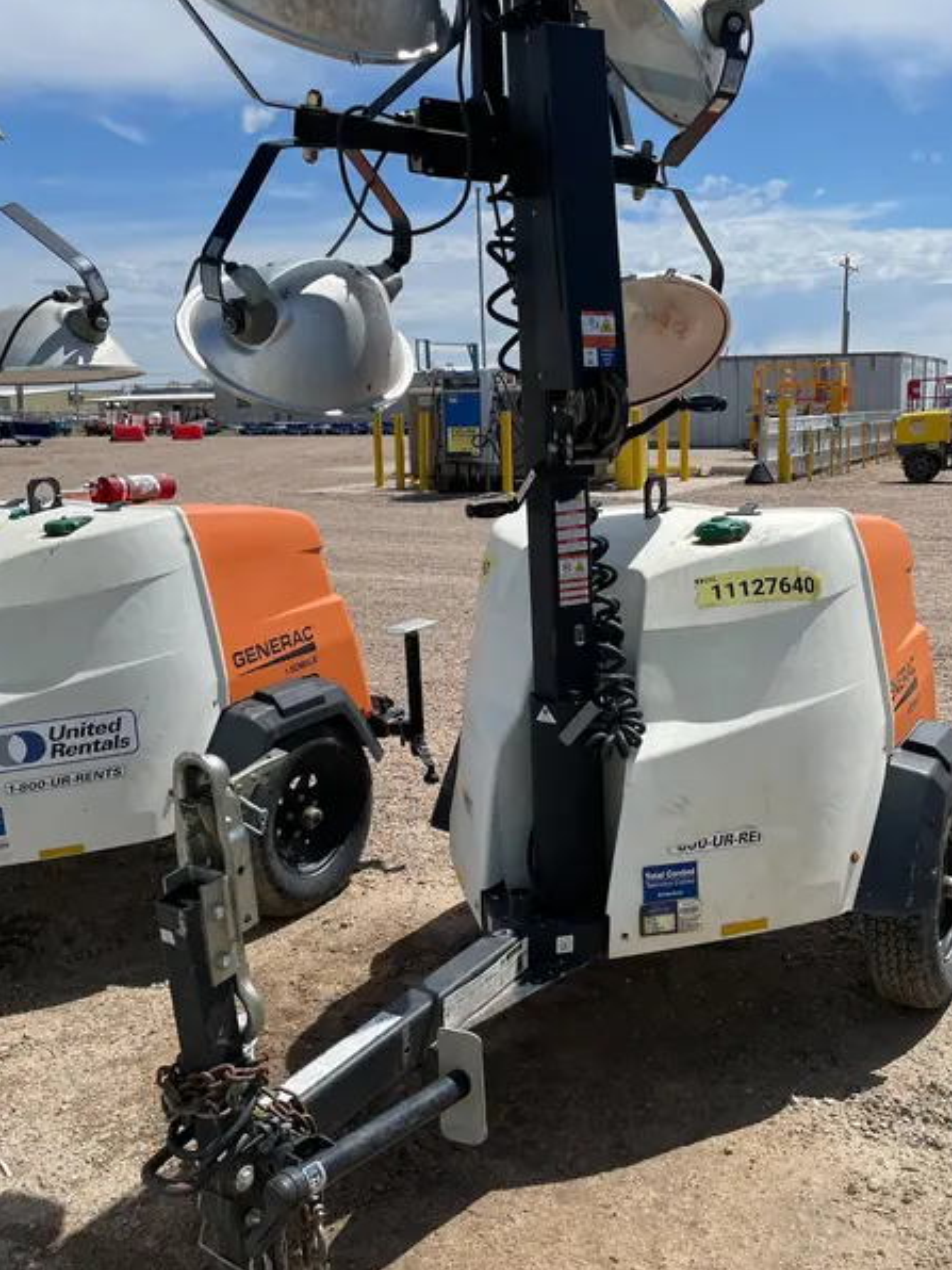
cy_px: 640
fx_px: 1173
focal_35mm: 32
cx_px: 581
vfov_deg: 56.8
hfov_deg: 43.9
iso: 32
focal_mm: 4.2
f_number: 1.6
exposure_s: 1/5291
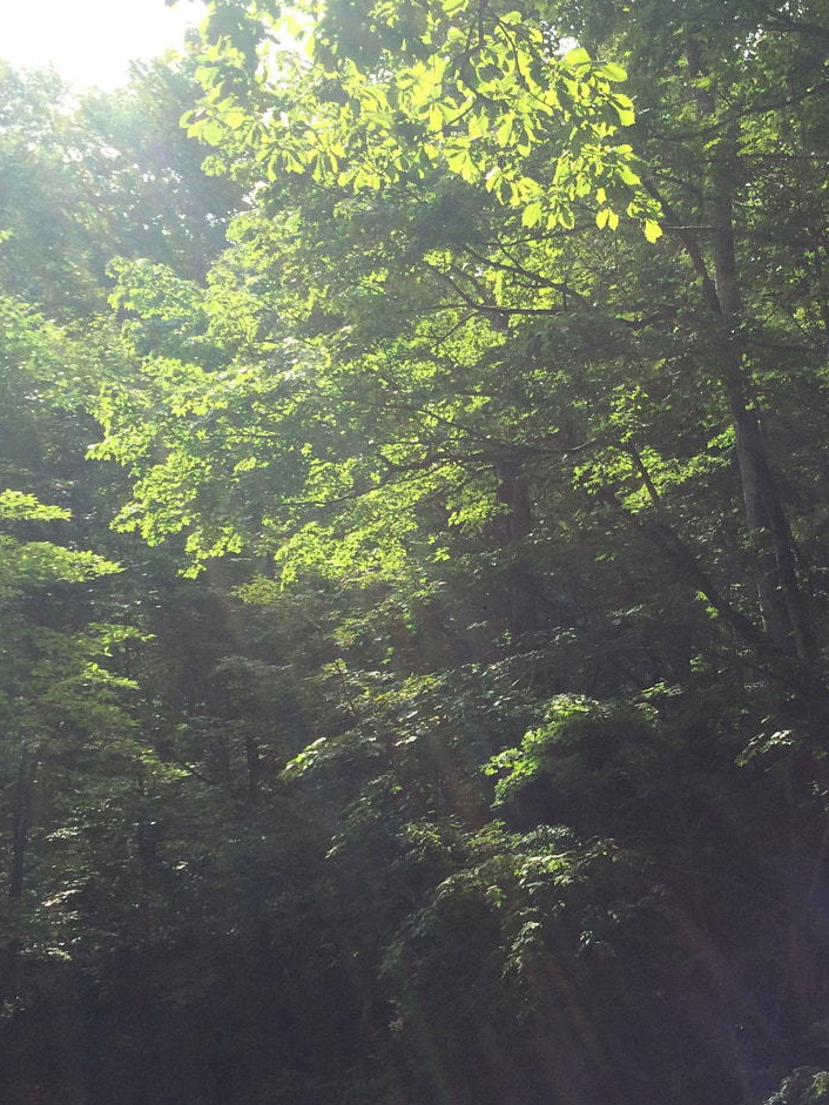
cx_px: 605
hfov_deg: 28.2
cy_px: 667
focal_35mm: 51
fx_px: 1628
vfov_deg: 37.3
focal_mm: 4.12
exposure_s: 1/507
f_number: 2.2
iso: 32
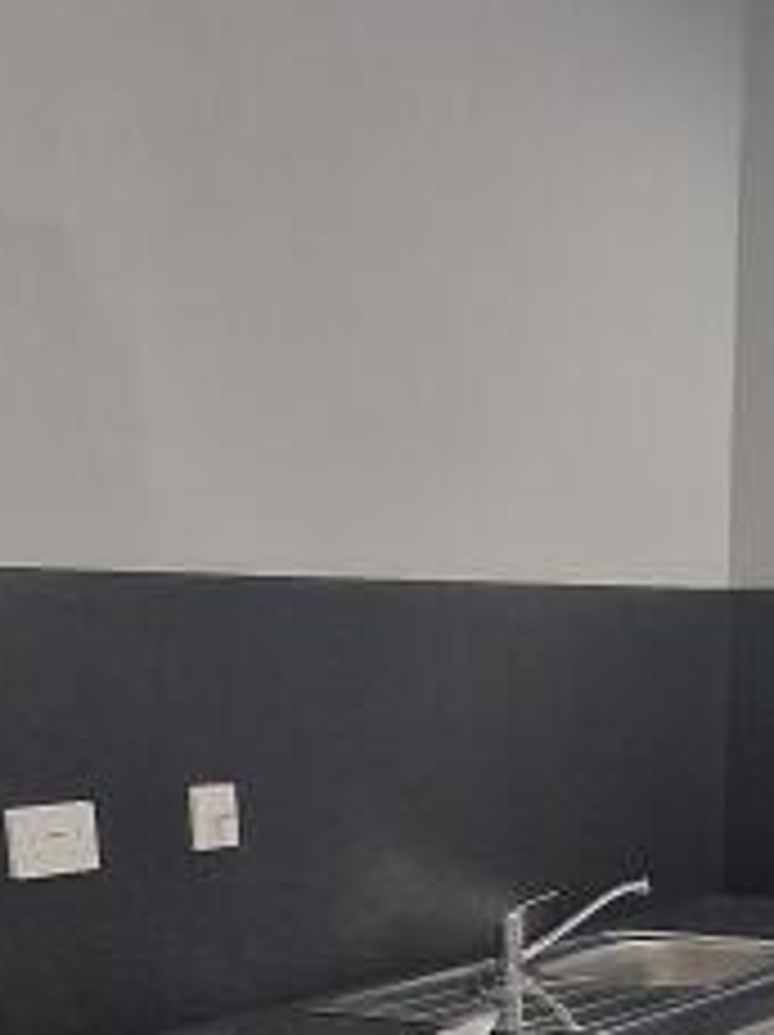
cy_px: 1422
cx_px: 544
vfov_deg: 26.8
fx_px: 1732
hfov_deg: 25.0
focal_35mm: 58
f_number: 2.2
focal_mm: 2.2
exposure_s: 1/50
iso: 160
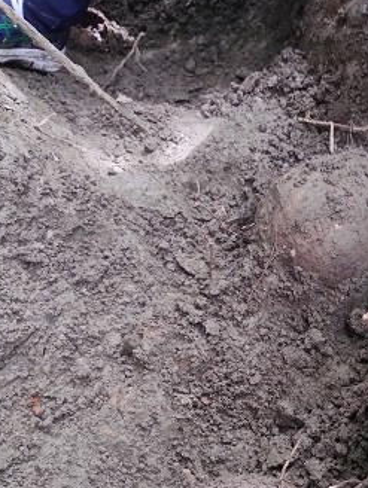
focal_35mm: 41
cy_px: 350
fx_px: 580
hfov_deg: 34.8
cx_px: 250
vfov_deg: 44.6
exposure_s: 1/40
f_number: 1.8
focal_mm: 4.27
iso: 844
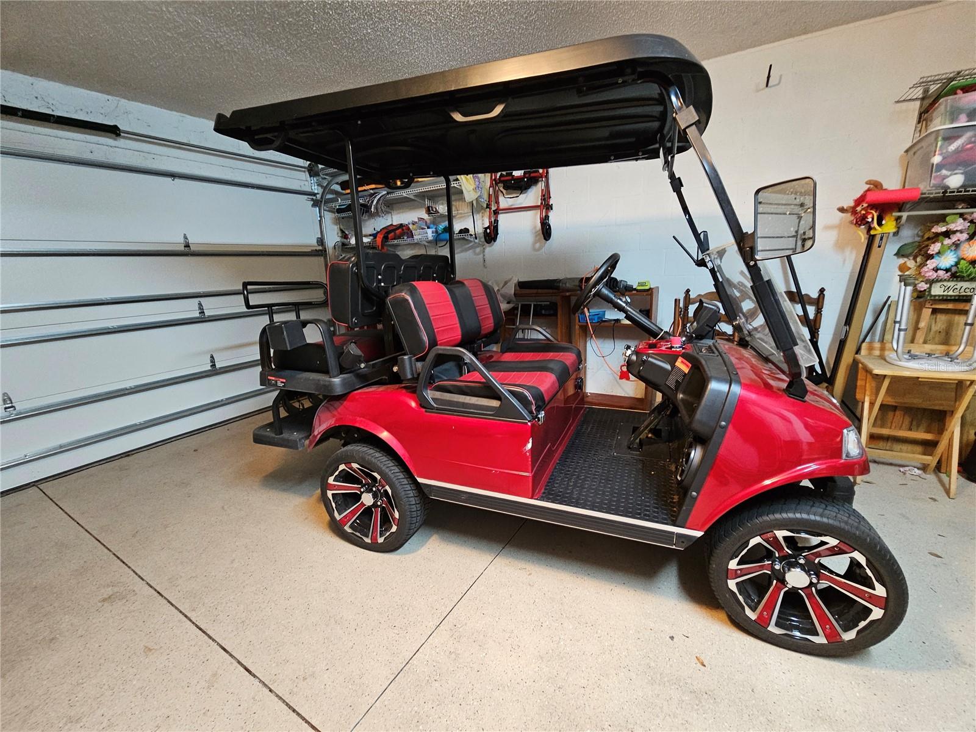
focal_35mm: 13
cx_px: 488
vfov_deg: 89.9
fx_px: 367
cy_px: 366
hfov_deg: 106.2
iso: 640
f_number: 2.2
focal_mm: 2.2
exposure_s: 1/24
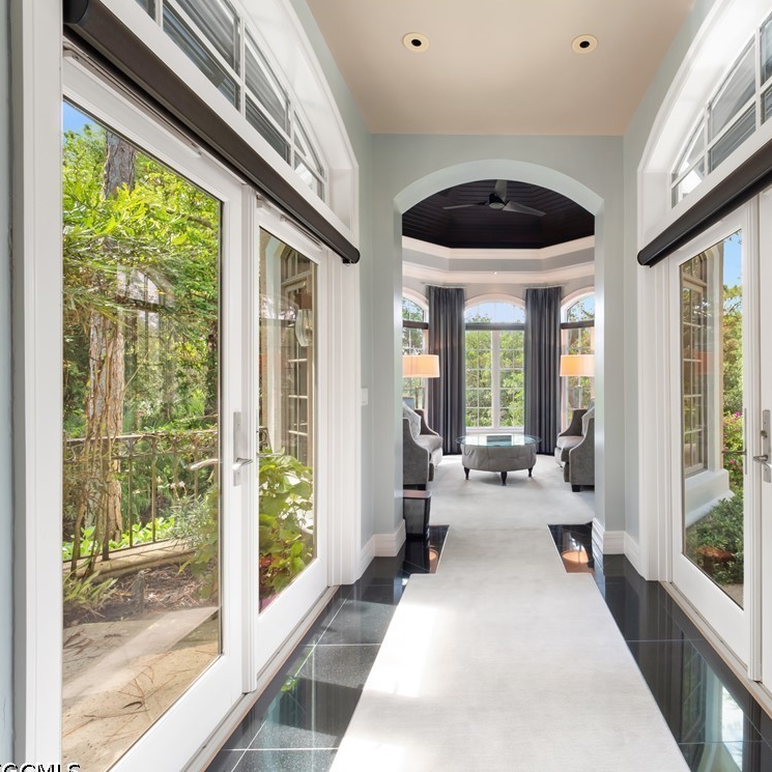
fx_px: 429
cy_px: 391
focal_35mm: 17
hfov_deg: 81.2
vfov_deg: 84.0
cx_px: 513
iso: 200
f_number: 7.1
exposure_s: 1/5
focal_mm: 7
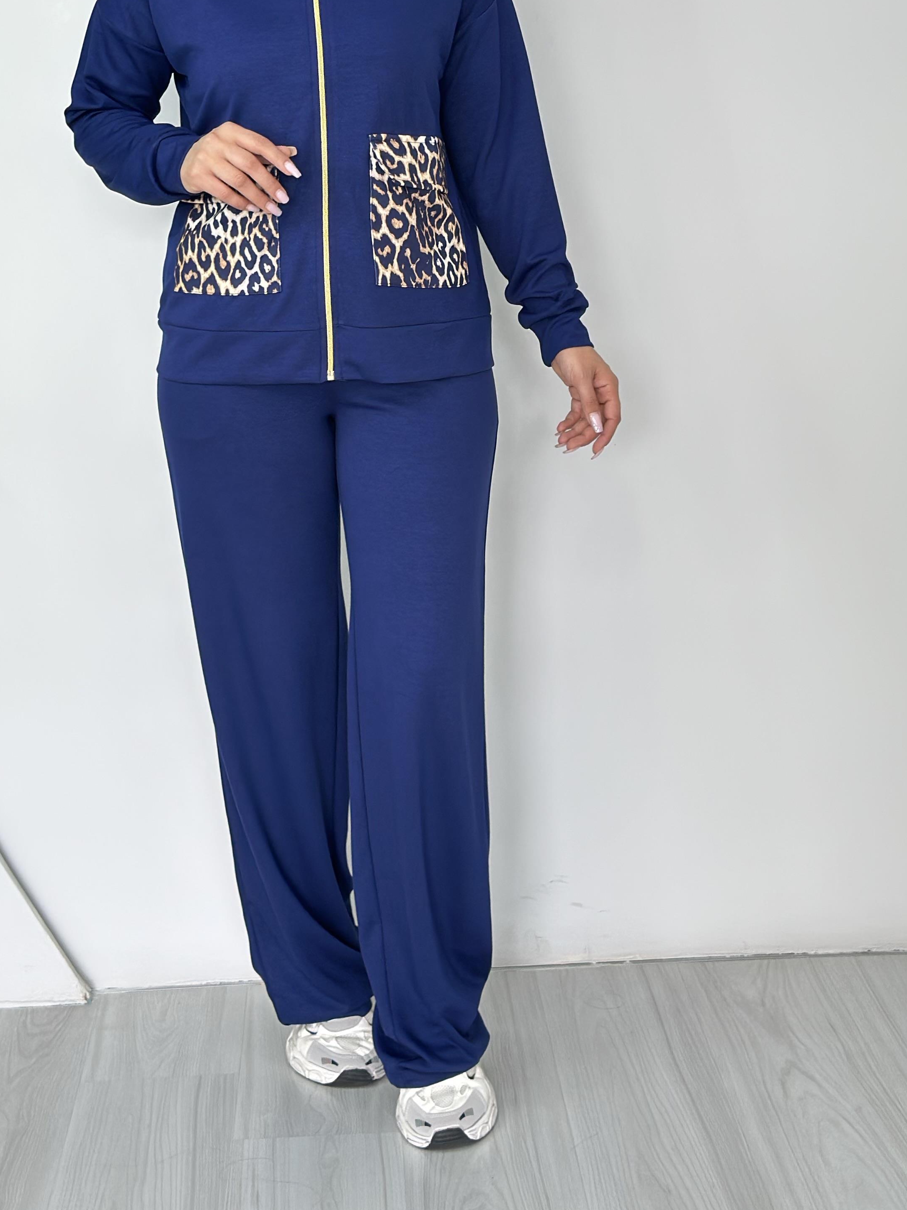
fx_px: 2341
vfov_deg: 28.8
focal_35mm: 67
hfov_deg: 21.9
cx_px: 436
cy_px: 390
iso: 80
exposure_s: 1/50
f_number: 1.78
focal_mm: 6.86
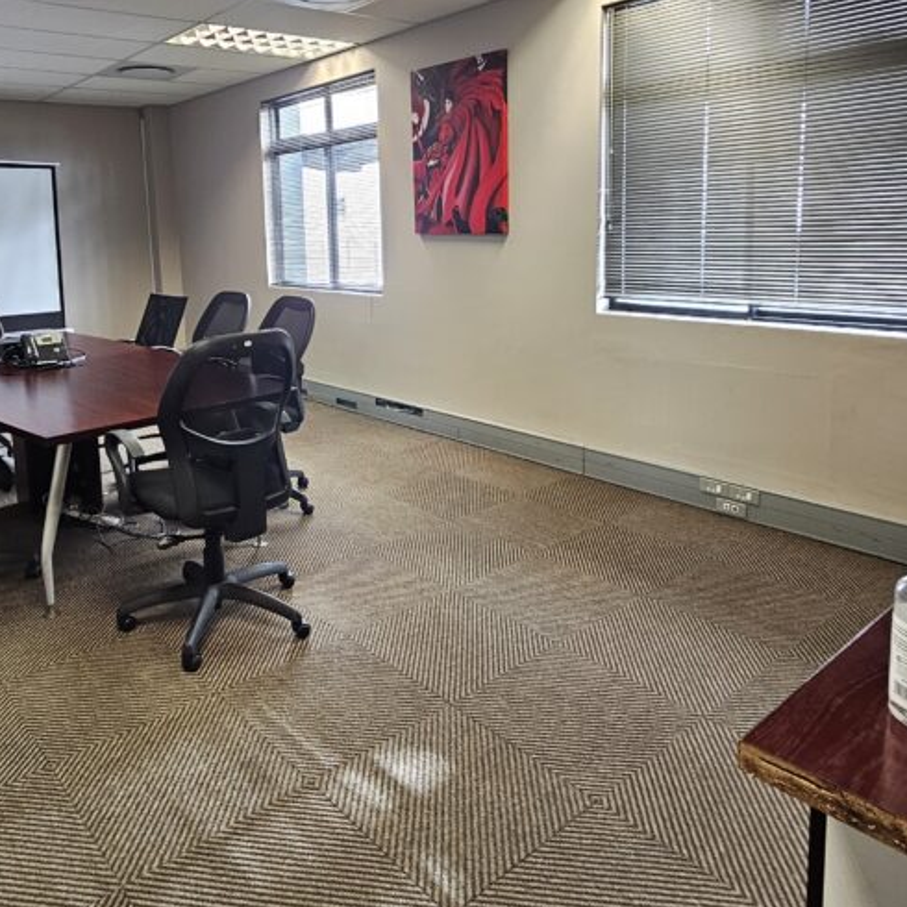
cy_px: 324
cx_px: 344
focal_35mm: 24
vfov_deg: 63.8
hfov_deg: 64.2
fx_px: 711
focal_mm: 2.2
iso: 160
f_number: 2.2
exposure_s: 1/50
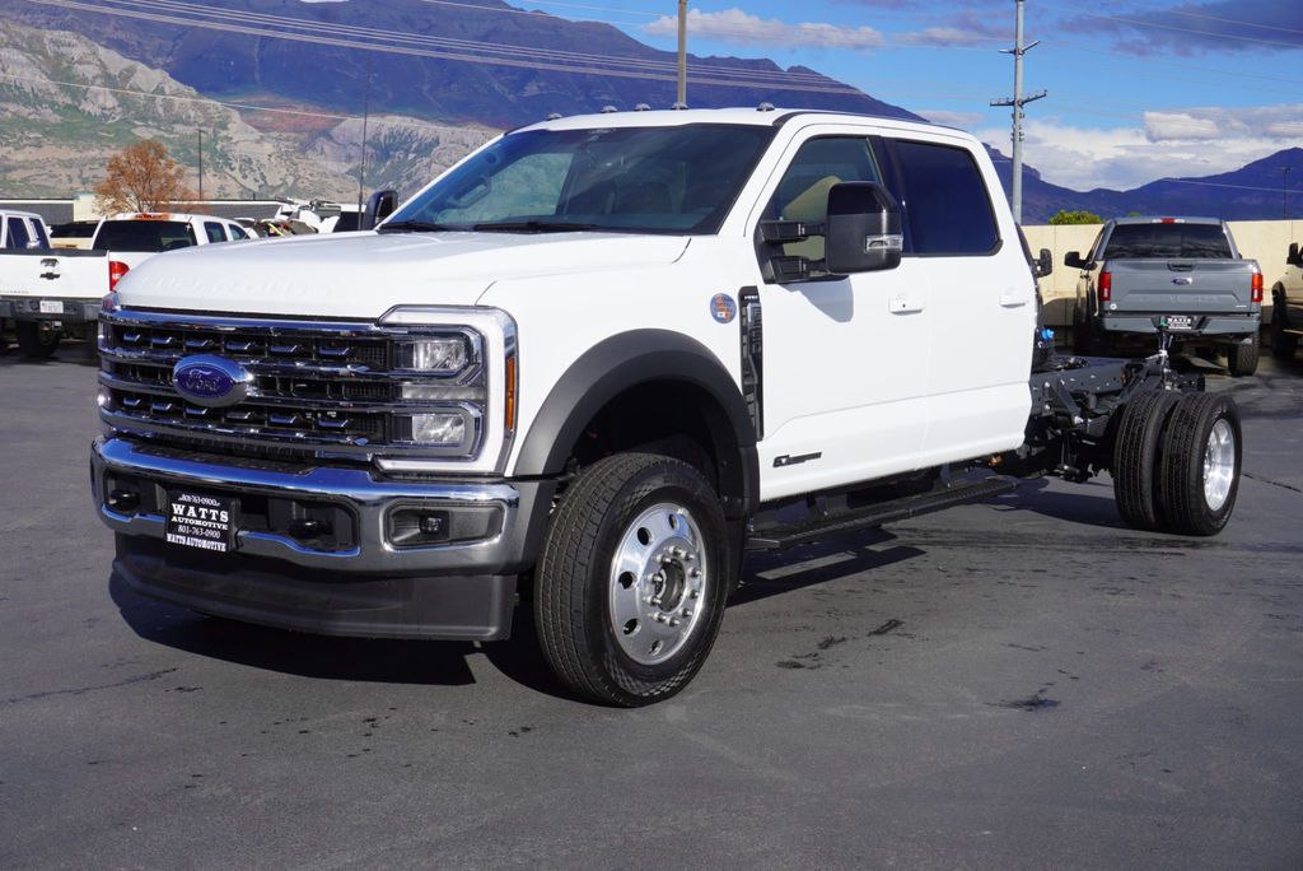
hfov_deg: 43.6
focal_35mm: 45
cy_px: 436
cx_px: 652
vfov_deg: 29.9
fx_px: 1630
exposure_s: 1/200
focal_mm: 30
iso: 100
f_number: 11
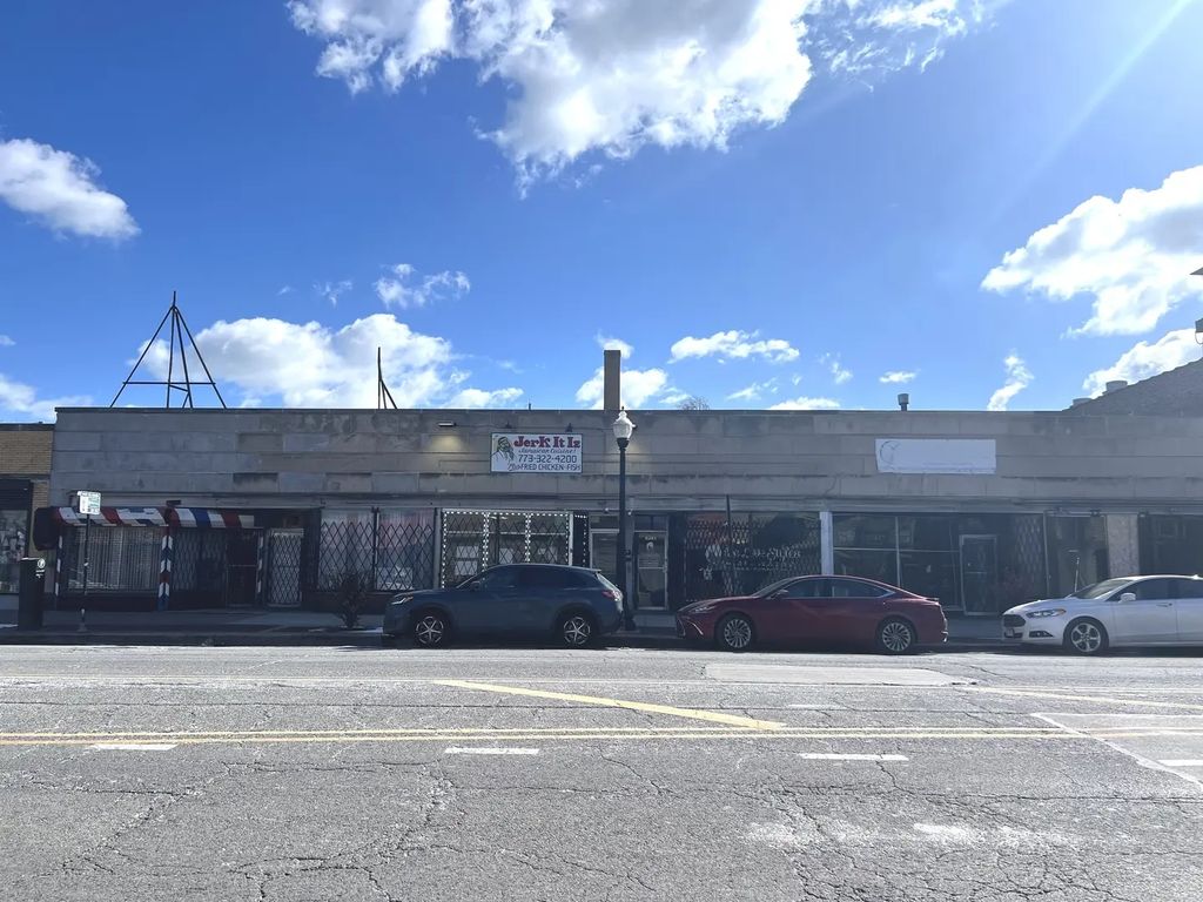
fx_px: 904
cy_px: 451
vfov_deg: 53.1
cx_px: 602
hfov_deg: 67.3
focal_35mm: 26
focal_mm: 5.7
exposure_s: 1/7463
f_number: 1.5
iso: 50
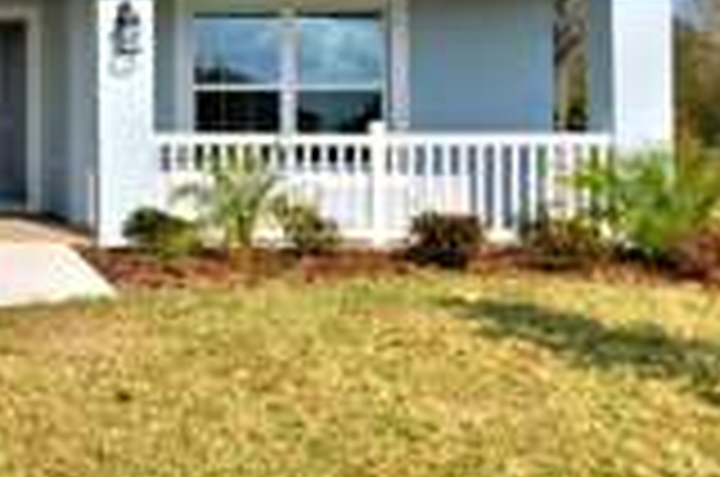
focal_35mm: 57
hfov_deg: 28.9
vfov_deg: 23.4
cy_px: 101
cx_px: -202
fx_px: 1138
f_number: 5
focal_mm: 13
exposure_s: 1/2000
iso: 100
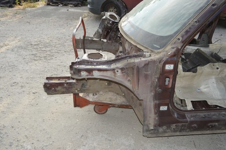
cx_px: 113
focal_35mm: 30
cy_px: 75
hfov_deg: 62.0
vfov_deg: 43.5
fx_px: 188
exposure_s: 1/200
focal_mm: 20
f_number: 5
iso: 100
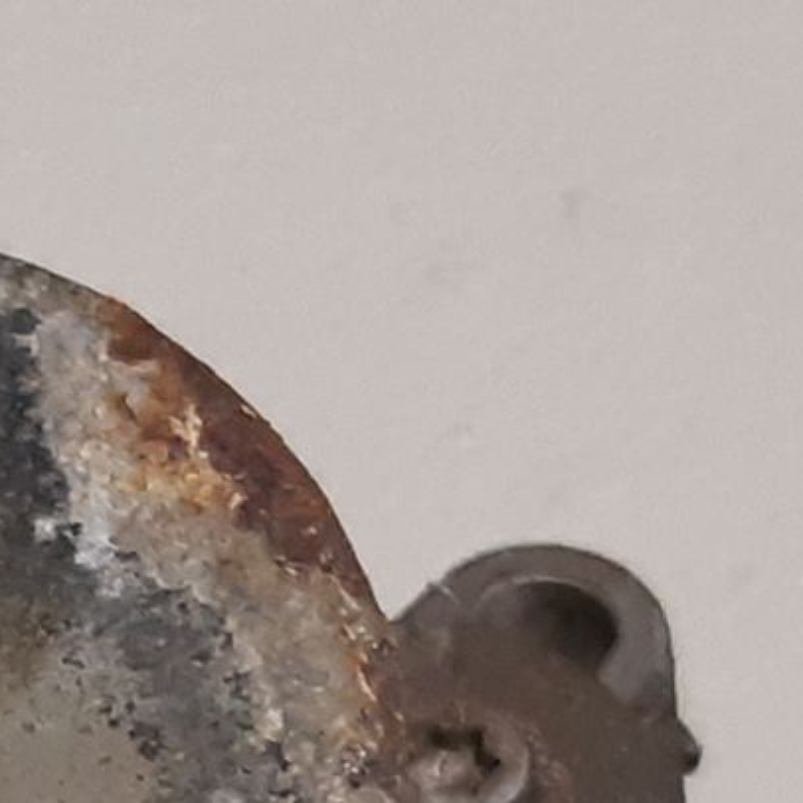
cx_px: -560
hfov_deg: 13.7
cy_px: 1155
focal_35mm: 116
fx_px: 3044
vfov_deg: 14.2
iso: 160
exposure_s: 1/50
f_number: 1.7
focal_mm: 3.93
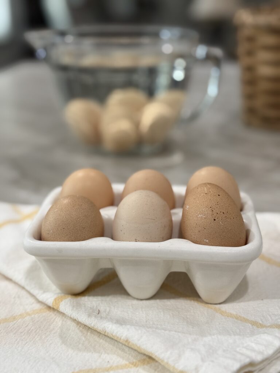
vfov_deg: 39.7
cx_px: 140
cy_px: 186
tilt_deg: -20.3
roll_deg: +0.5
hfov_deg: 30.3
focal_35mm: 48
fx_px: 518
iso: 250
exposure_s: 1/60
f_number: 1.78
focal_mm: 6.76
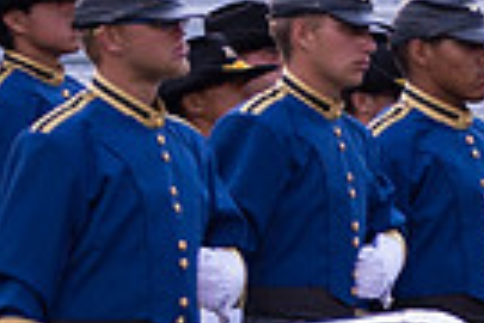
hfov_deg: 2.2
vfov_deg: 1.5
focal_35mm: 931
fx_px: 12516
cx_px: 875
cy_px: 388
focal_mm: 100
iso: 720
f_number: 4.5
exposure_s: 1/160
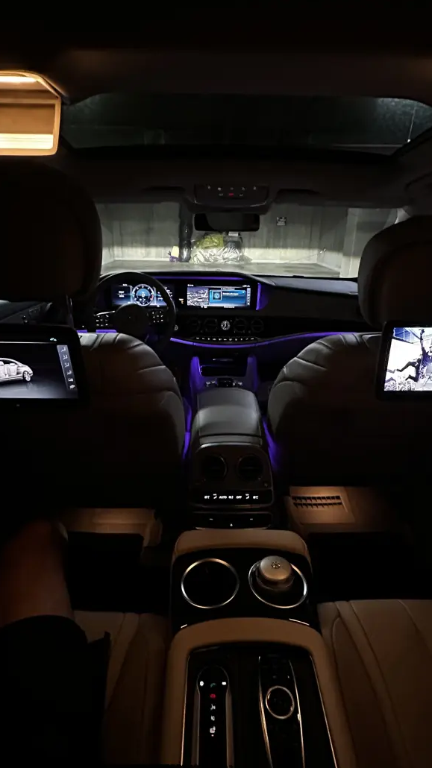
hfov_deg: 67.0
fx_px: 326
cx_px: 227
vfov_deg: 99.3
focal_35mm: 16
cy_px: 399
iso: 1600
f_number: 2.2
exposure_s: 1/25
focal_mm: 2.22
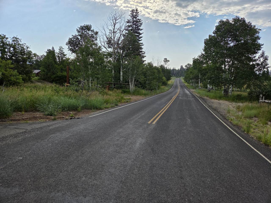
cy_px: 102
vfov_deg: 58.9
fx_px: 180
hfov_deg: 73.9
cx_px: 136
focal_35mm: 23
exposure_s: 1/7075
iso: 80
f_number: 1.8
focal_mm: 5.4
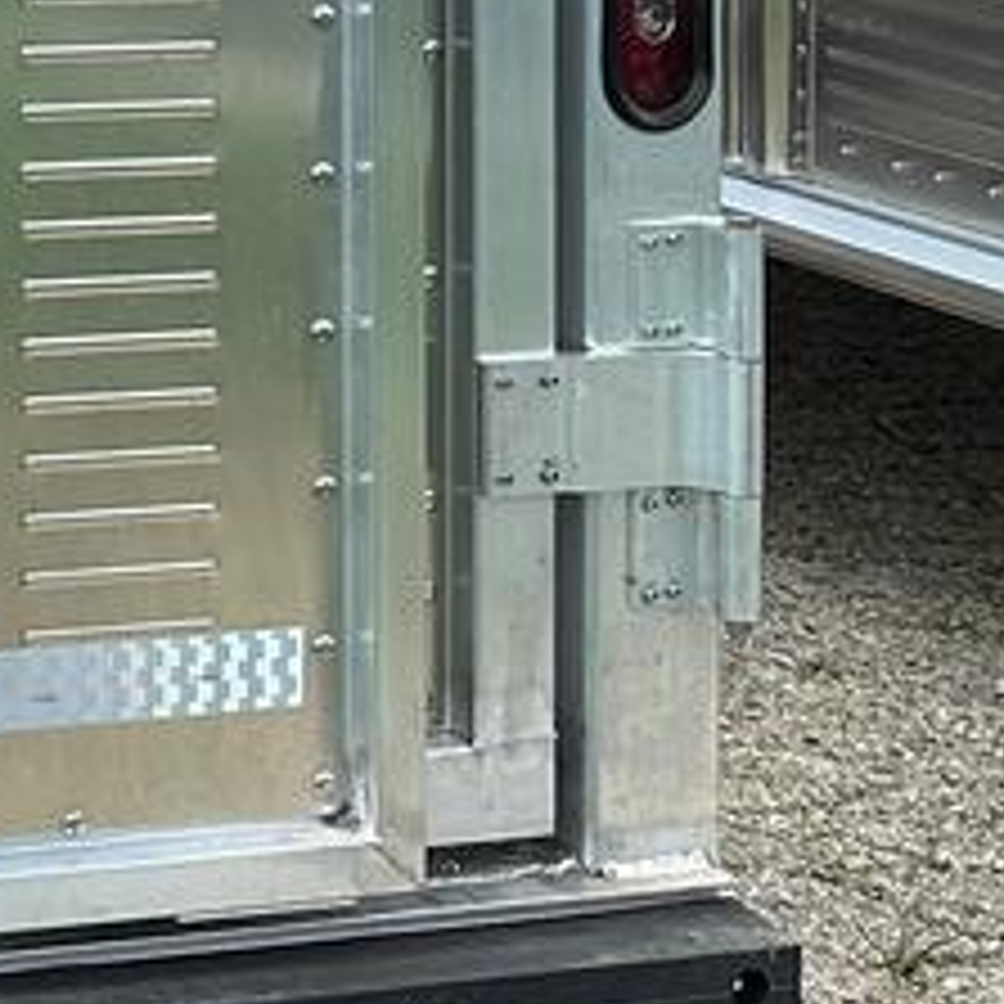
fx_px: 4003
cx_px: -1148
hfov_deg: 12.3
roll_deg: +0.7
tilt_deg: +0.3
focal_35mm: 122
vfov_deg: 13.3
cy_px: -630
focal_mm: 6.86
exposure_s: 1/2591
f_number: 1.78
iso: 80
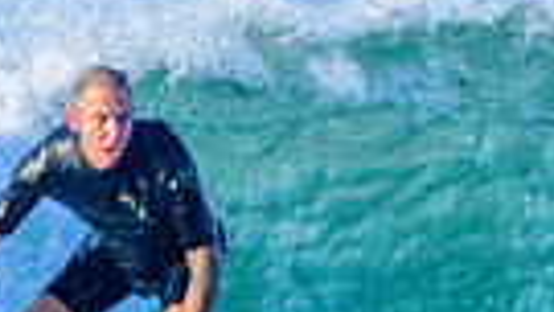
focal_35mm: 4525
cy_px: 375
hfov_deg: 0.5
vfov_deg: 0.3
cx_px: 177
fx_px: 66485
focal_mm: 800
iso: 2200
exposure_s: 1/2000
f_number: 11
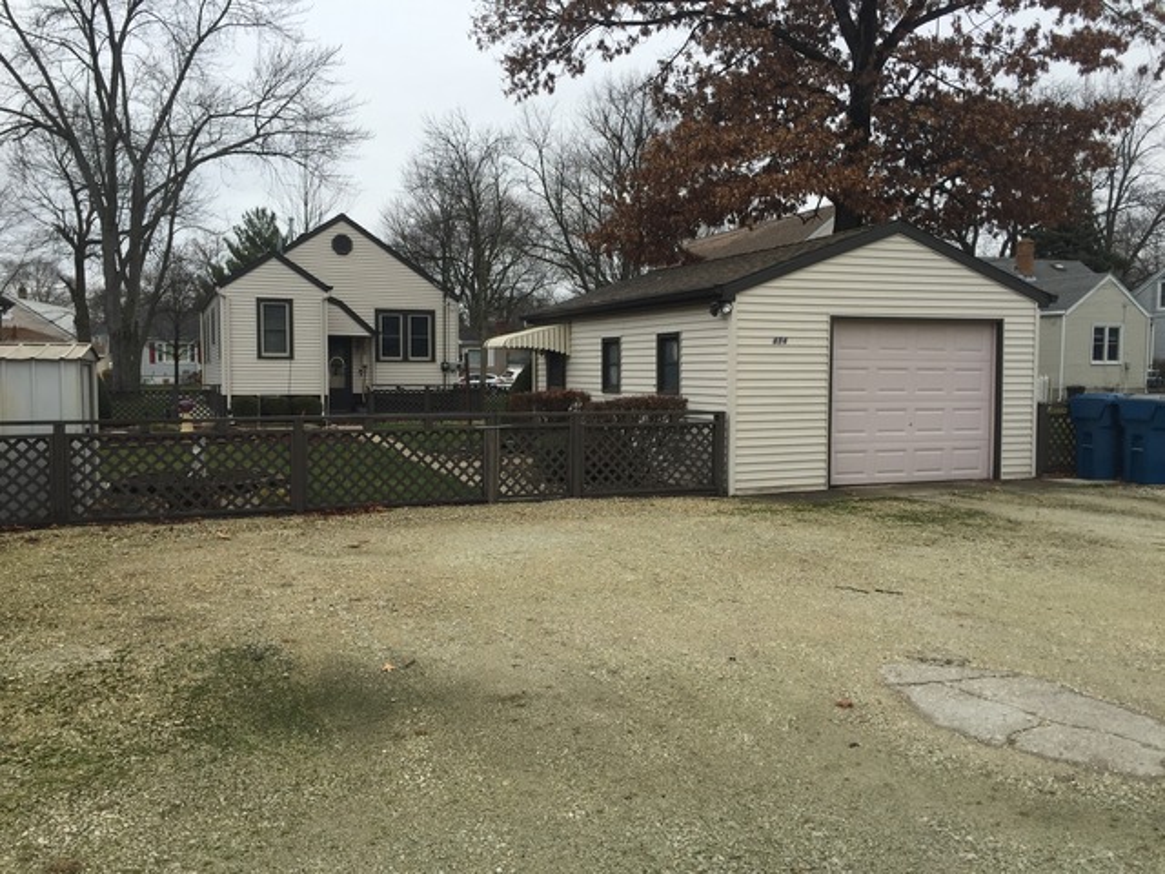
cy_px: 437
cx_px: 582
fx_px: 976
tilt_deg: -5.5
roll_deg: +0.1
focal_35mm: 29
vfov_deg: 48.2
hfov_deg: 61.7
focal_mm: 4.15
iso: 32
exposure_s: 1/335
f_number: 2.2
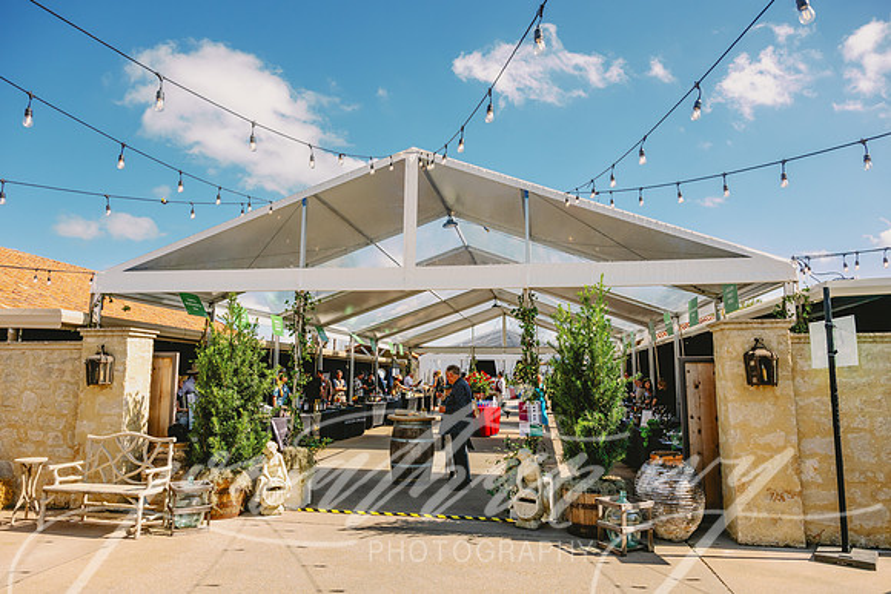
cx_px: 446
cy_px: 297
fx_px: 619
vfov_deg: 51.3
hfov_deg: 71.5
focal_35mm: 25
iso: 400
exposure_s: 1/1000
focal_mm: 25
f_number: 7.1
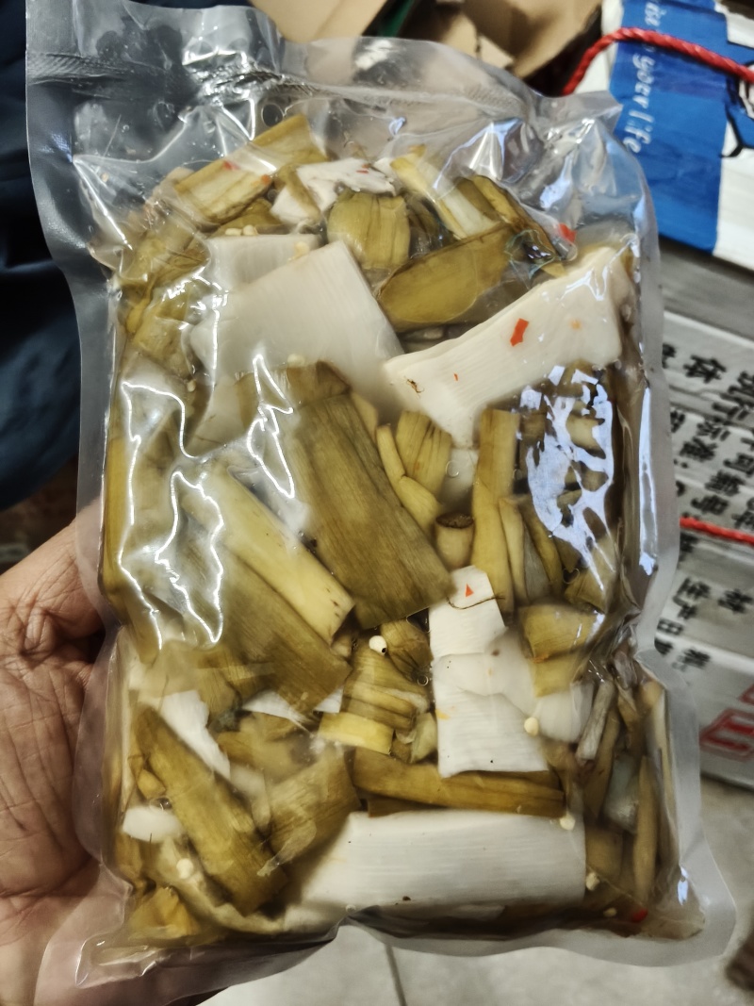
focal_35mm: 27
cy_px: 503
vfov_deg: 65.3
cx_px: 377
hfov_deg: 51.3
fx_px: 784
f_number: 1.8
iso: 1600
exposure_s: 1/20
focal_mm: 3.98
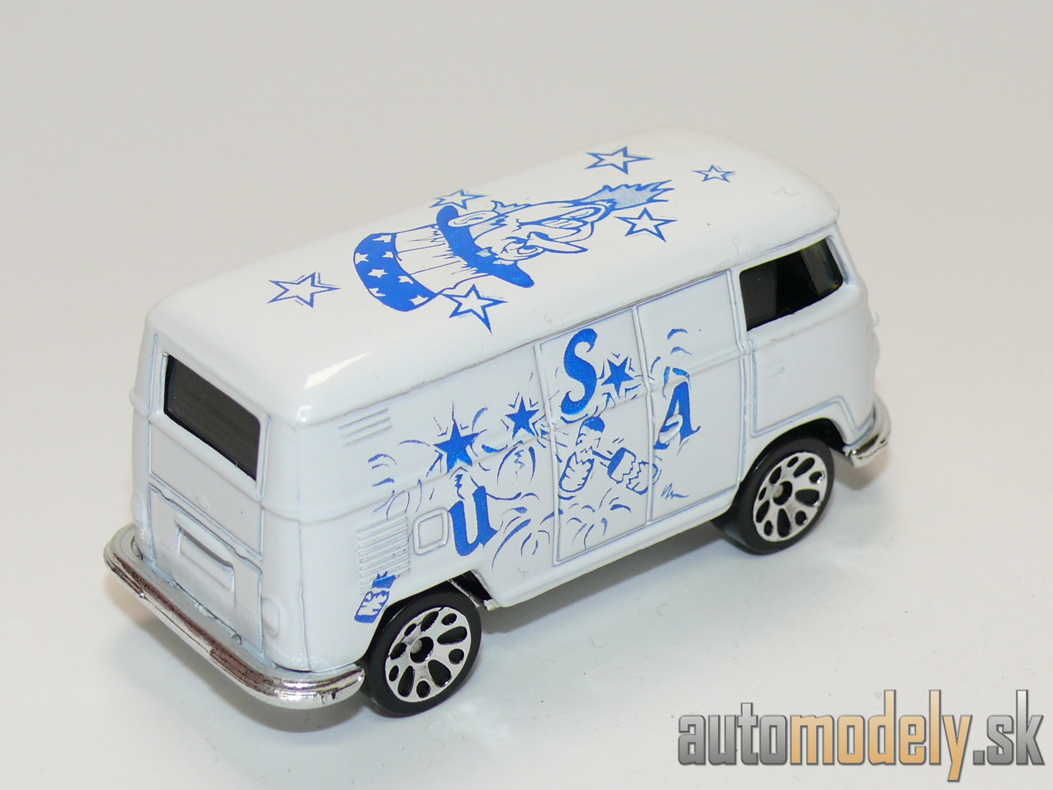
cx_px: 526
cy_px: 395
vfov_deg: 14.5
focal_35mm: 102
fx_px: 3103
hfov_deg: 19.3
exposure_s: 1/30
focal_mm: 13.3
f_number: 4
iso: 100
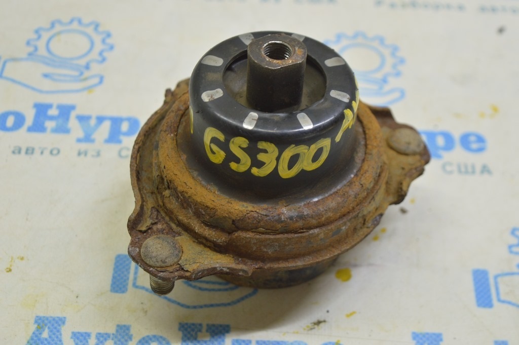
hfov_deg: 28.1
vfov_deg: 18.9
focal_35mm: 72
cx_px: 260
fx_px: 1037
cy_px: 172
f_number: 5.6
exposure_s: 1/20
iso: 400
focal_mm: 48
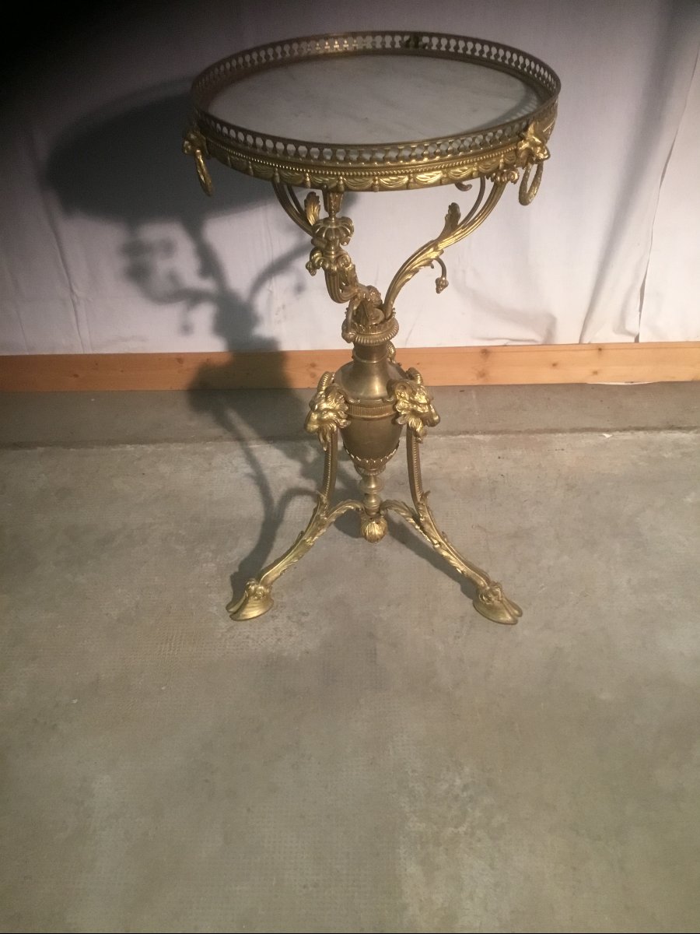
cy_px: 467
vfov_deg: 58.4
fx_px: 836
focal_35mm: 31
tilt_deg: -41.1
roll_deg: +1.3
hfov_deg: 45.4
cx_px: 350
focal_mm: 3.3
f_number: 2.4
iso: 200
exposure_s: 1/33
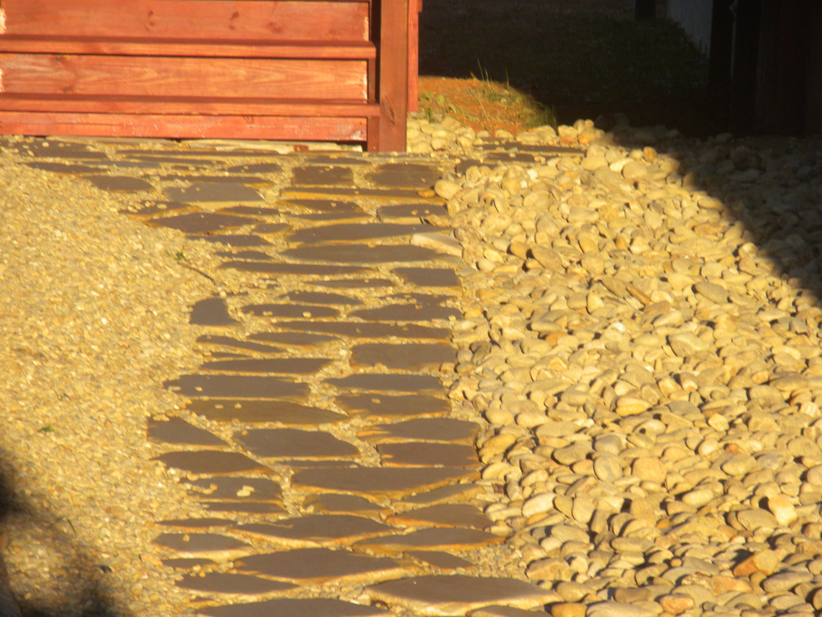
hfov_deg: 7.6
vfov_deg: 5.7
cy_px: 308
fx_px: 6174
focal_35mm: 260
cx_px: 411
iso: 161
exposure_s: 1/556
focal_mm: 46.2
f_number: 5.3
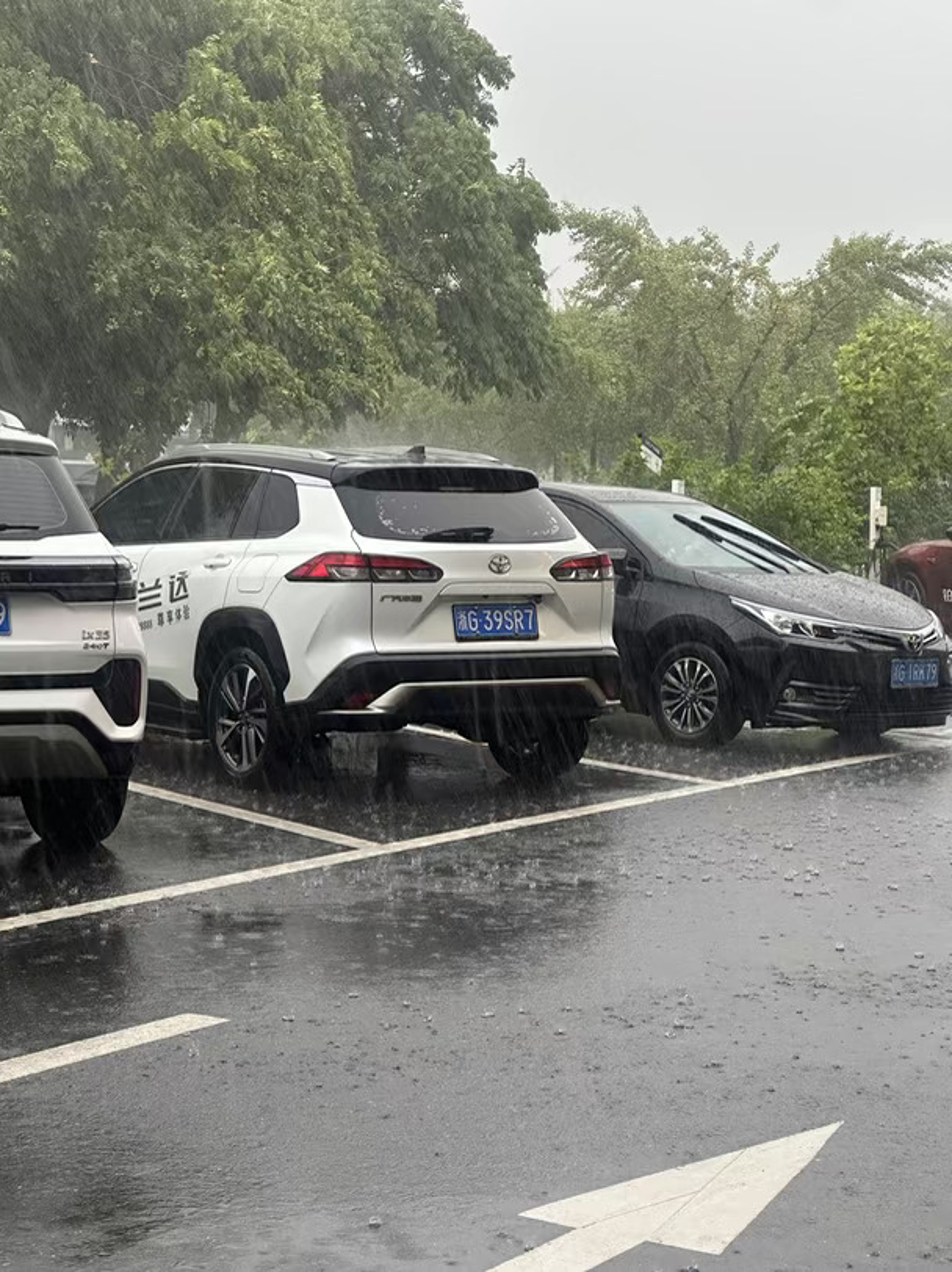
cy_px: 636
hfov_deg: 19.1
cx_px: 476
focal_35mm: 77
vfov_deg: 25.4
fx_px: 2826
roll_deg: -2.7
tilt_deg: -2.8
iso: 200
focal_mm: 9
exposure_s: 1/99
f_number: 2.8
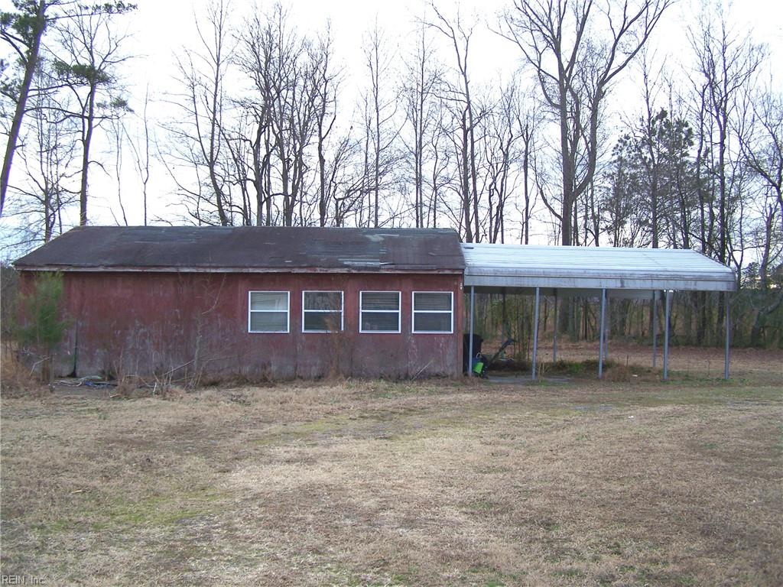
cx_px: 392
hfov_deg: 49.0
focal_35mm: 38
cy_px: 294
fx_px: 860
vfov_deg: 37.7
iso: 64
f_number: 2.8
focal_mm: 6.3
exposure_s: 1/400
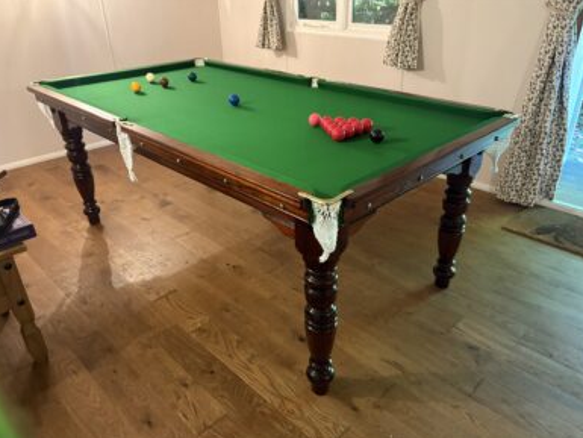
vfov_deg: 51.4
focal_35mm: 27
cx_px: 295
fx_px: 455
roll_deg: +1.7
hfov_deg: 65.3
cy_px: 224
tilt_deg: -29.4
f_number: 1.6
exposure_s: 1/31
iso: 640
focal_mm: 5.96
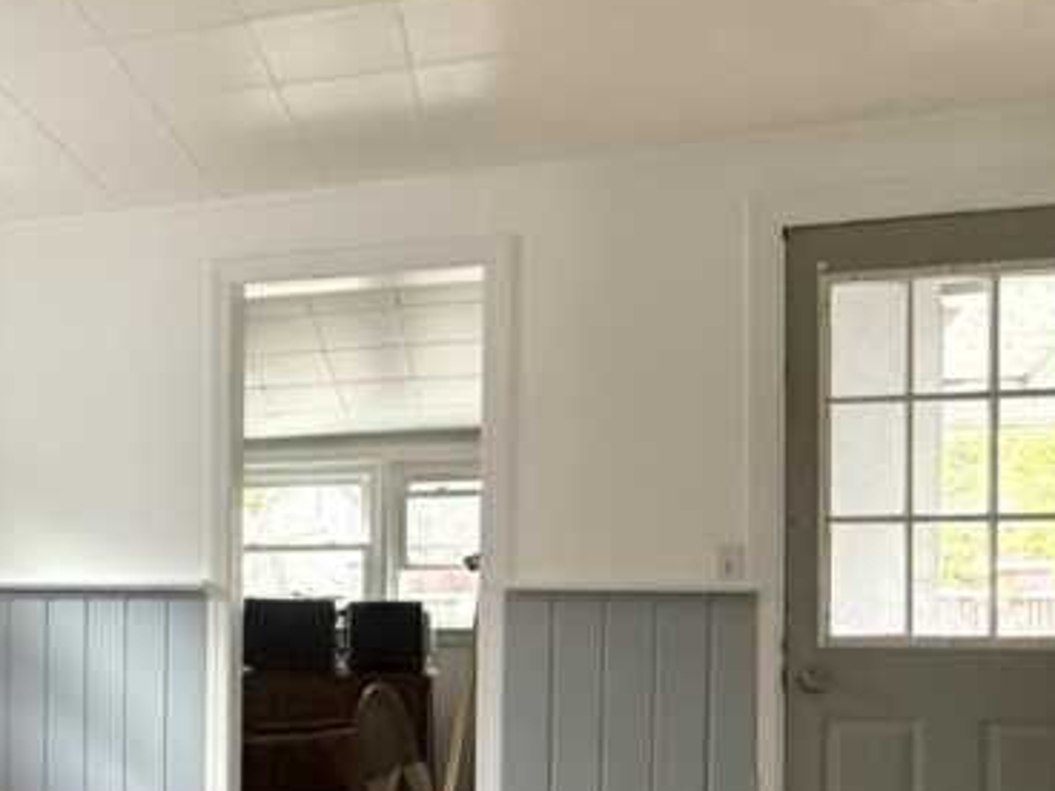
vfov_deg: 35.9
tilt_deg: -0.9
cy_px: 602
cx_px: 175
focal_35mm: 39
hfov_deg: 44.9
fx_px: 1189
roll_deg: -0.6
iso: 320
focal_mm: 2.22
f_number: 2.2
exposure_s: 1/61
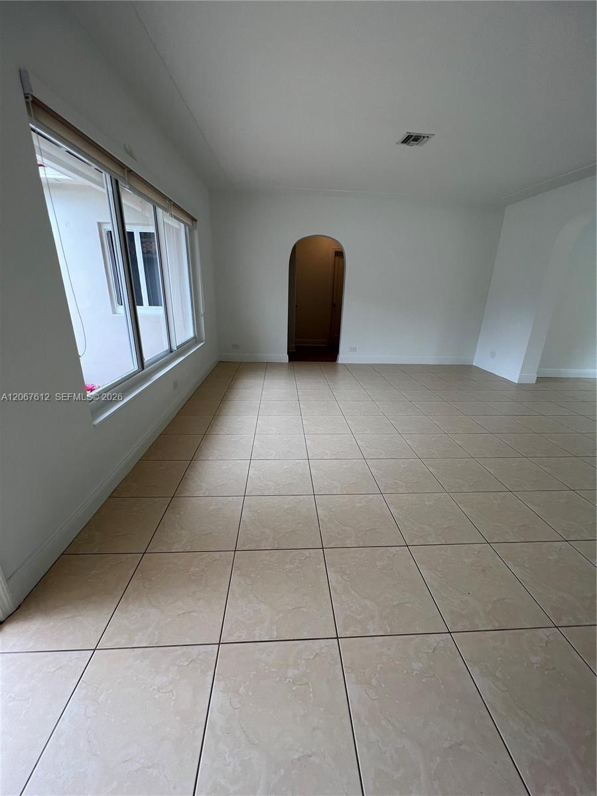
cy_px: 398
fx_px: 299
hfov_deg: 89.9
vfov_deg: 106.2
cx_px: 298
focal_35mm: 13
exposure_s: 1/120
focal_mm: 1.57
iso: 32
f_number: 1.8
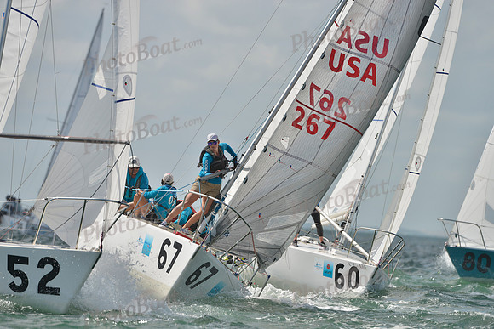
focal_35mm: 400
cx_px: 247
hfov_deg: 5.2
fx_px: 5490
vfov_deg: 3.4
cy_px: 164
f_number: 7.1
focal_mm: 400
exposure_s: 1/1250
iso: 200
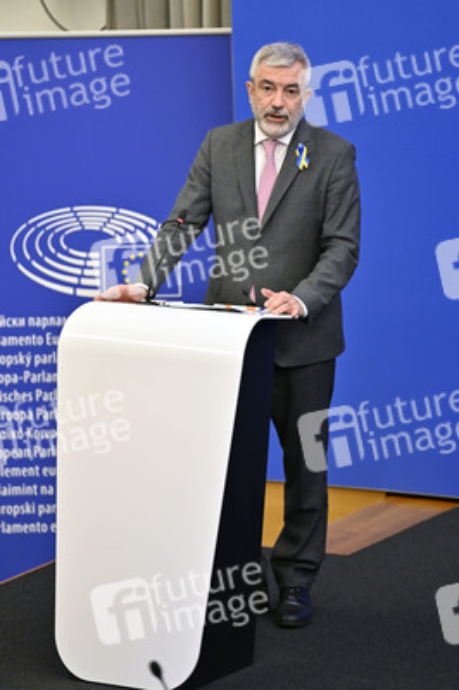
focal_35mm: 165
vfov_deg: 12.5
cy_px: 345
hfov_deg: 8.3
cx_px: 230
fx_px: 3161
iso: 1600
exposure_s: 1/320
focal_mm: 165
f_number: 2.8
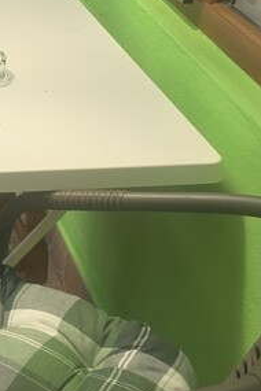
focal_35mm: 86
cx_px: -155
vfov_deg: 23.5
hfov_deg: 14.6
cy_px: 112
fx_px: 935
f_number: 1.7
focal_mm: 6.3
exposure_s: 1/235
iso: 12
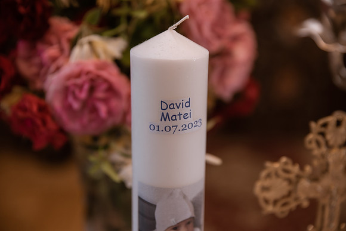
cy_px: 116
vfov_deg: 19.5
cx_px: 173
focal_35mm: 70
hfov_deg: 28.8
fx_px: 673
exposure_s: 1/125
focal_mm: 70
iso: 800
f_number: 2.8
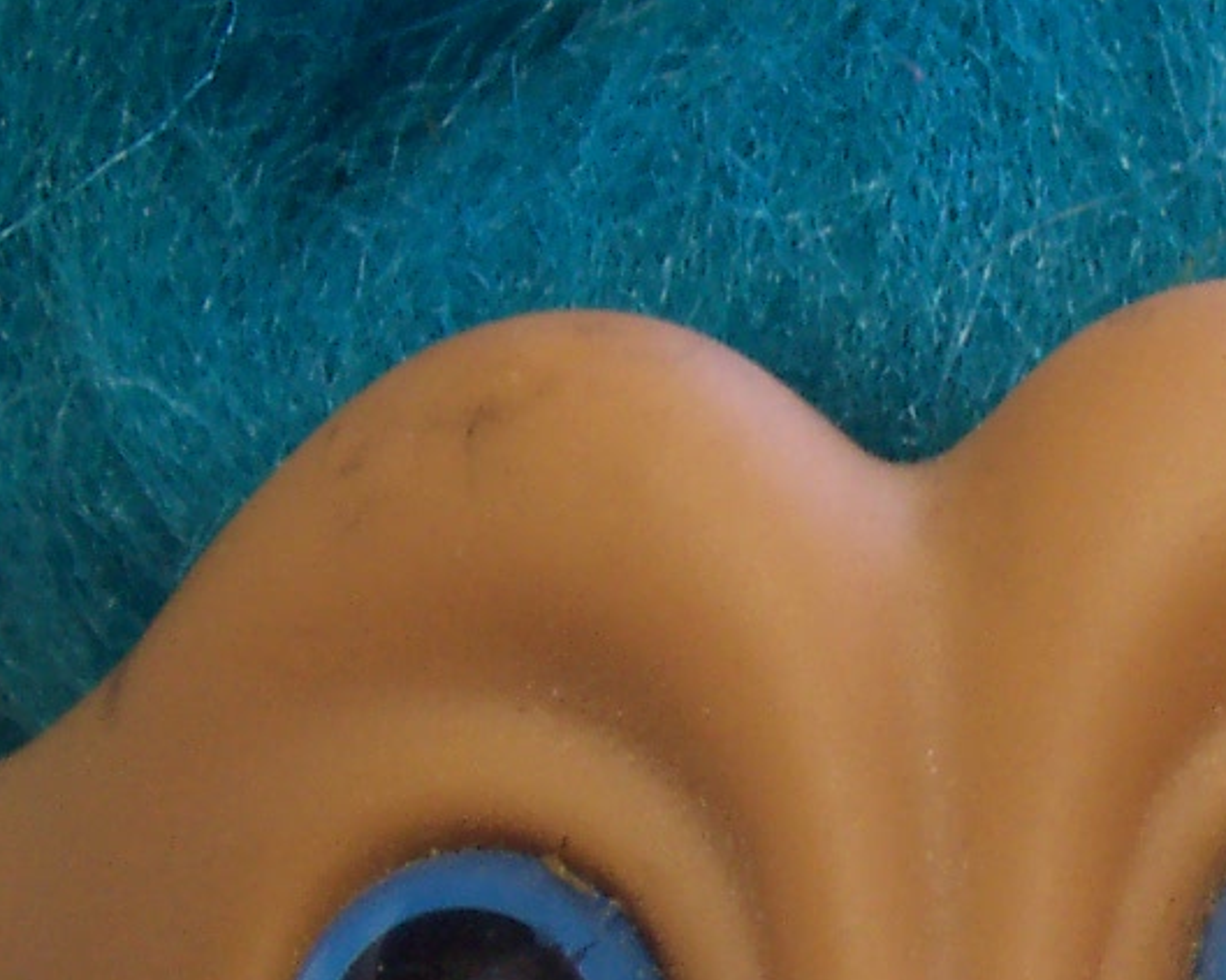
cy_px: 547
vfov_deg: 13.6
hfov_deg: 16.8
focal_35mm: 113
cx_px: 1101
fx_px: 4099
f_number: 2.8
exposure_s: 1/30
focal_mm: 5.6
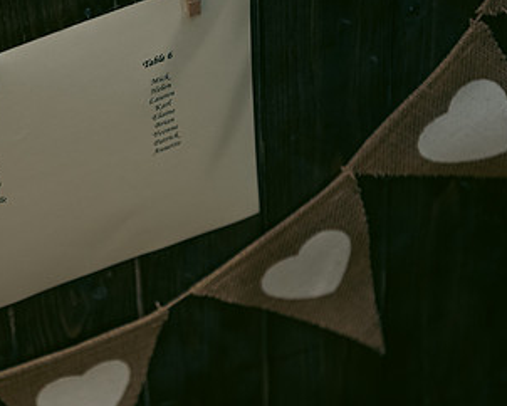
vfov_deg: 12.3
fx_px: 1892
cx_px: 87
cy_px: 169
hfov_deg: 15.2
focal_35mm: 126
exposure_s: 1/160
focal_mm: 70
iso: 640
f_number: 3.5
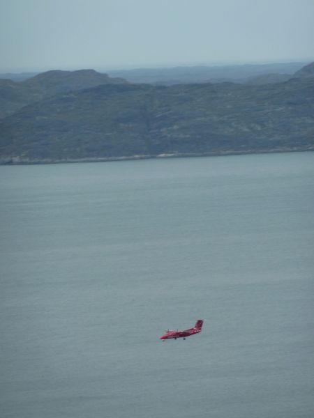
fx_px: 3628
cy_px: 209
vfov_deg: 6.6
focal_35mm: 300
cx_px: 157
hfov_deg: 5.0
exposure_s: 1/250
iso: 80
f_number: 4.9
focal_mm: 49.2
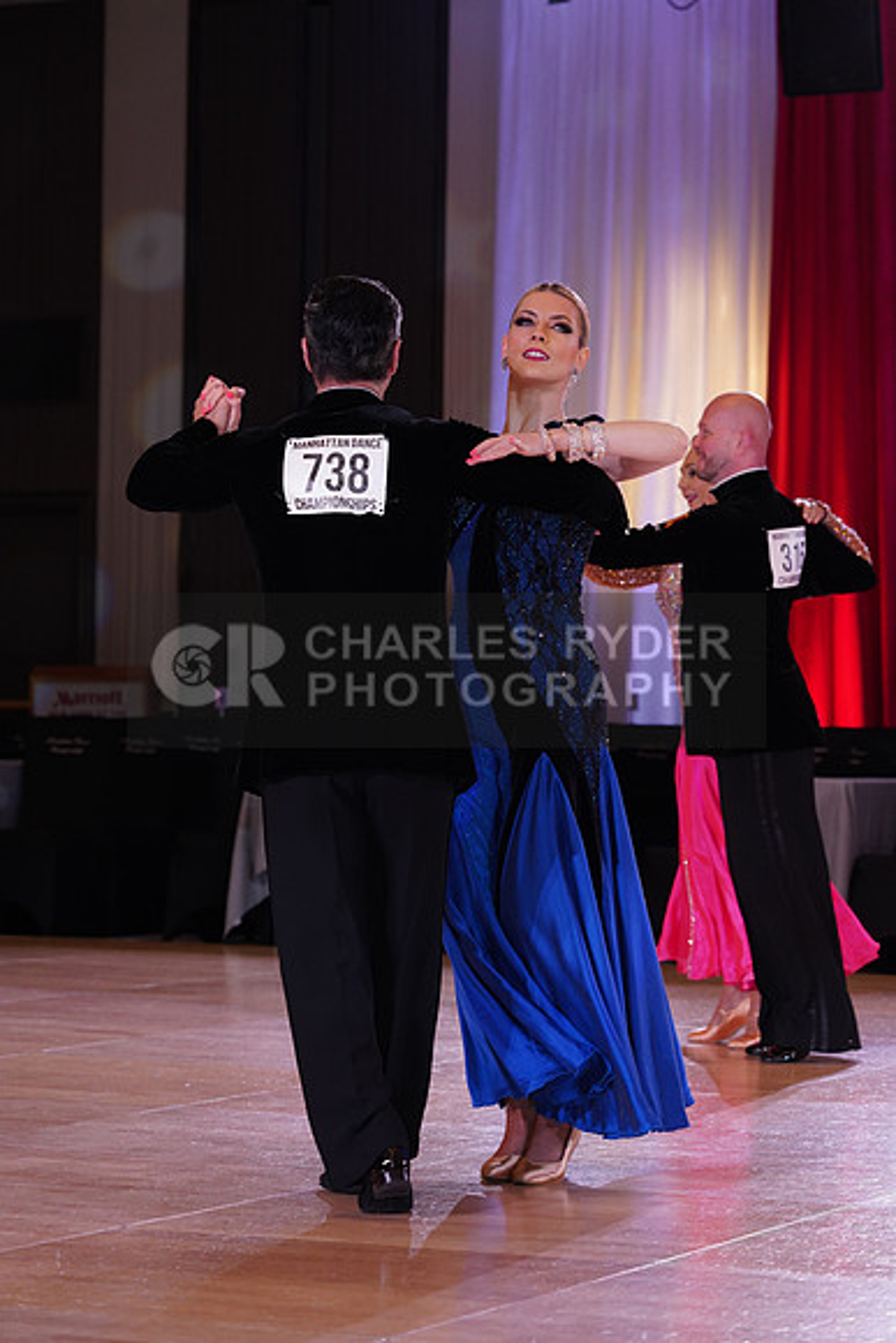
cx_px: 448
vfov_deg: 19.5
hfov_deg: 13.0
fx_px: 3917
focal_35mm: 105
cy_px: 672
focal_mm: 105
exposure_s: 1/200
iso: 1250
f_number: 5
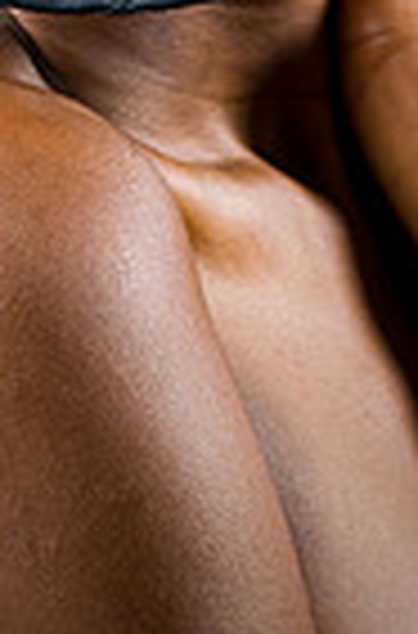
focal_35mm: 640
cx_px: 169
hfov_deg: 2.1
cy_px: -364
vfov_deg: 3.2
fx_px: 11229
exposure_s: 1/125
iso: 320
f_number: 5.6
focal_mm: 200
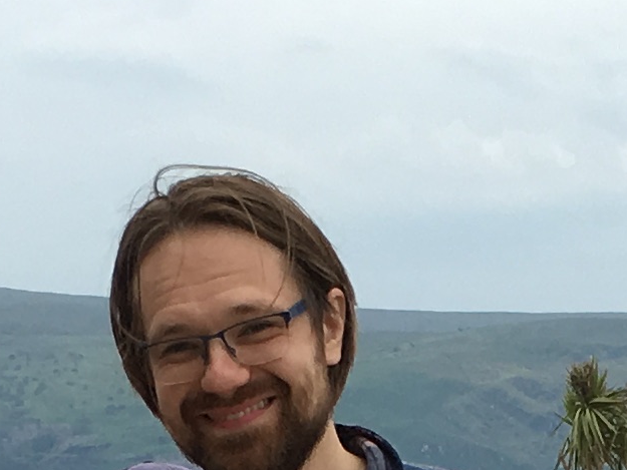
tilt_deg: -10.9
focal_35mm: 187
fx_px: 3388
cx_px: 342
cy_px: 1236
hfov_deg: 10.6
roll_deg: +3.4
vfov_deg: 7.3
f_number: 2.2
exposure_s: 1/769
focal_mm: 4.15
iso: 25
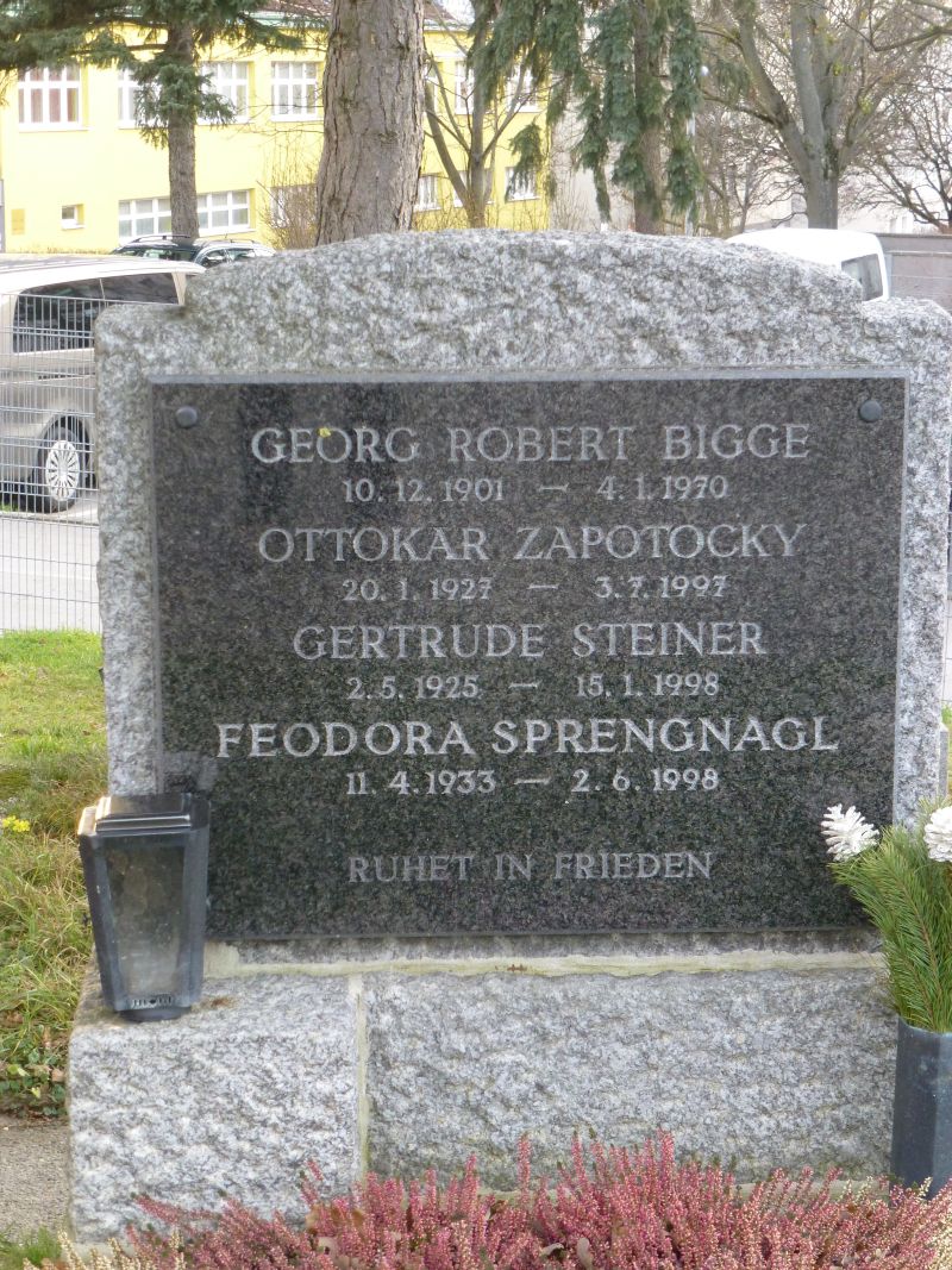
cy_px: 635
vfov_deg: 23.0
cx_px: 476
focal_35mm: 85
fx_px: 3117
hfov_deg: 17.4
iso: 400
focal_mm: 15.1
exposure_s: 1/60
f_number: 5.2
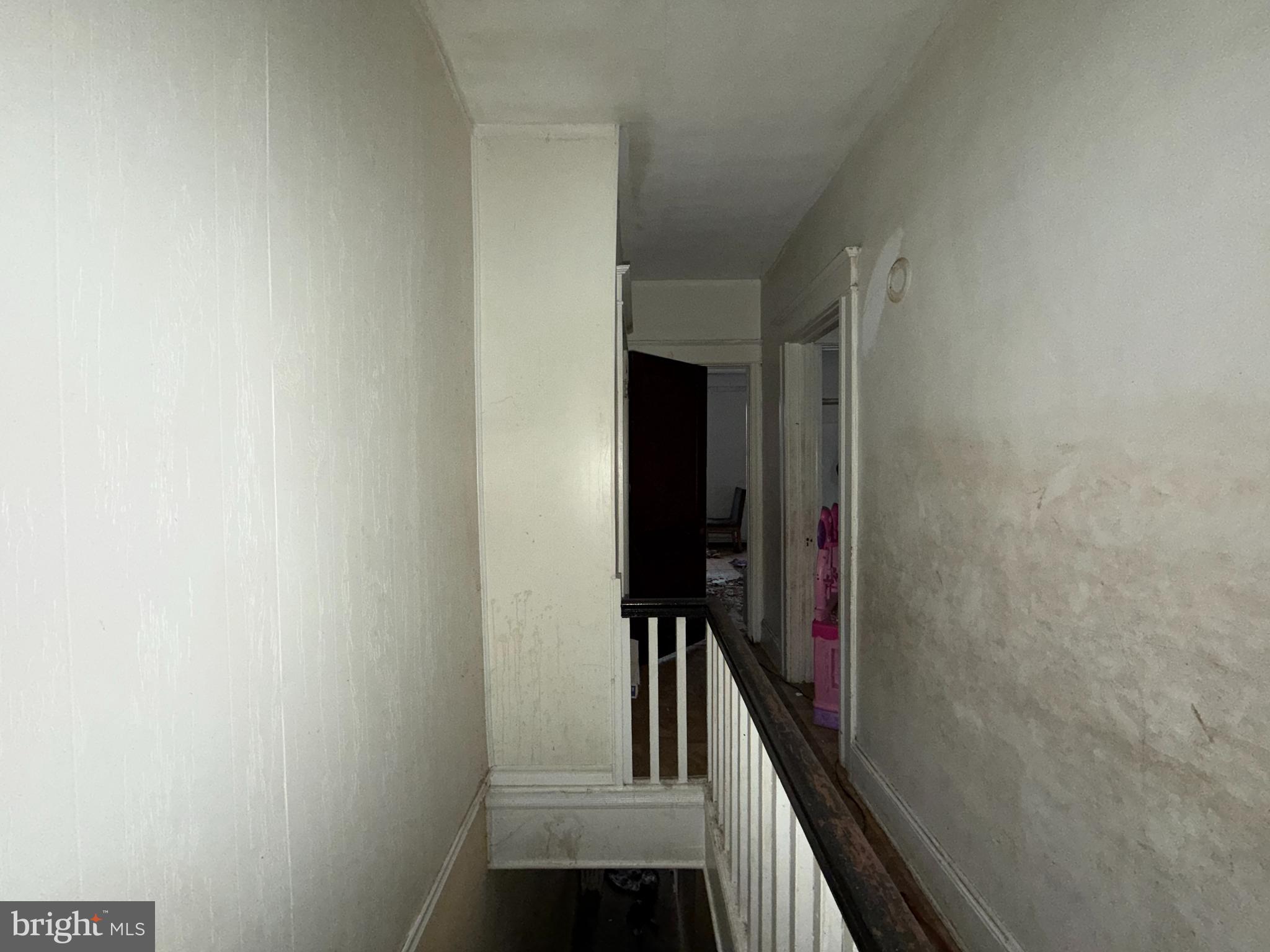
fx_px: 514
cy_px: 476
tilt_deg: -2.0
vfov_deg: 85.7
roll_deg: +0.4
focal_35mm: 14
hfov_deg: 102.1
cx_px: 635
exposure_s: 1/37
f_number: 2.2
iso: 160
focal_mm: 2.22
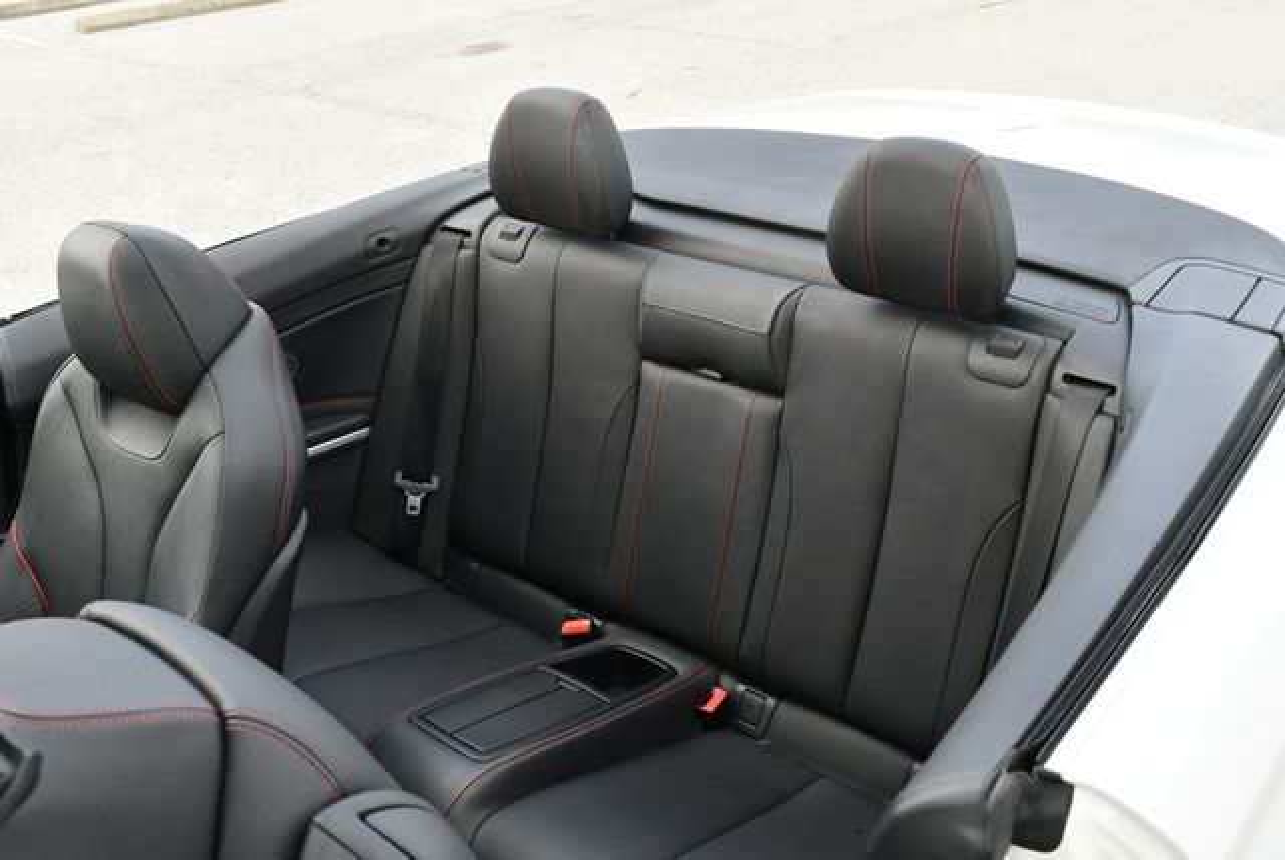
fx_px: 1286
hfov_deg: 53.1
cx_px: 642
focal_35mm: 36
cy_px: 430
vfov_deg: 36.9
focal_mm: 18
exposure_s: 1/250
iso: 360
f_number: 5.6
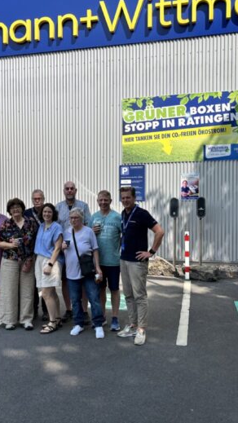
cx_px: 79
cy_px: 211
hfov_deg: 31.0
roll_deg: +0.0
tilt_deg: -0.8
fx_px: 426
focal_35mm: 38
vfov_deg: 52.8
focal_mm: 5.96
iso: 50
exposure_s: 1/2639
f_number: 1.6
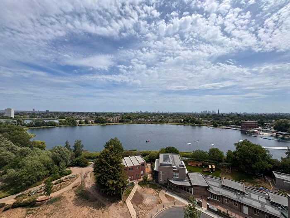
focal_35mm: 14
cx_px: 145
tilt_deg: +1.5
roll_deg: +0.2
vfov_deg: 85.7
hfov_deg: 102.1
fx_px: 117
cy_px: 109
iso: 32
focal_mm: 2.22
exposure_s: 1/3906
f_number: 2.2
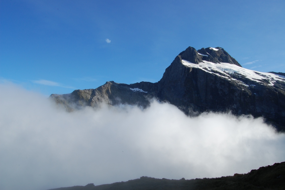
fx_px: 214
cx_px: 142
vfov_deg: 47.9
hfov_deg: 67.4
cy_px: 95
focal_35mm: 27
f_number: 22
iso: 200
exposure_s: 1/80
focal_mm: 18
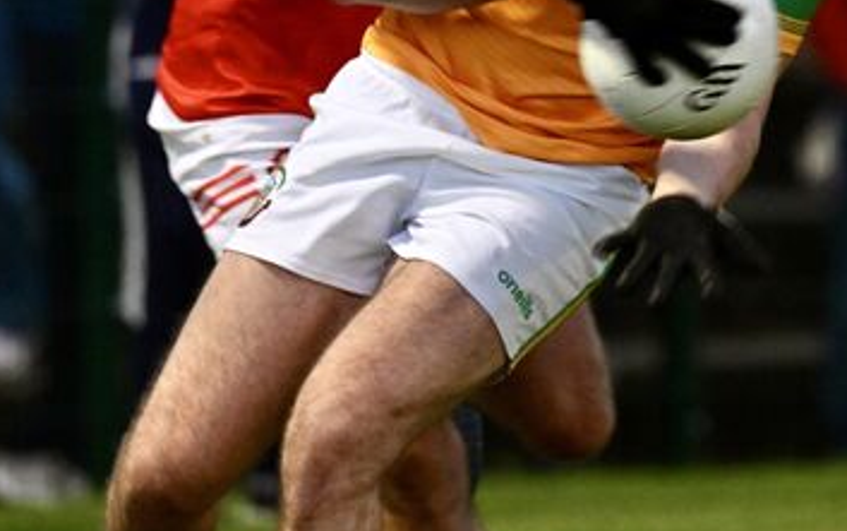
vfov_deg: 1.1
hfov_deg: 1.8
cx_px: 470
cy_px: -32
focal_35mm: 1155
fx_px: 26674
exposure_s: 1/400
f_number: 6.3
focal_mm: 500
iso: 6400
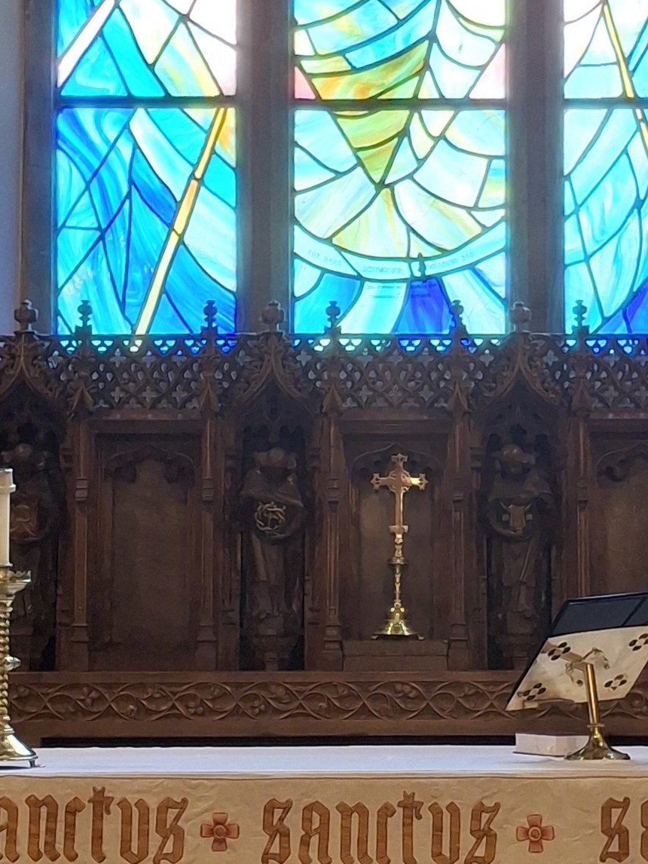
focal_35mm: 89
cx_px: 413
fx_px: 2221
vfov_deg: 22.0
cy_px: 450
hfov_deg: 16.6
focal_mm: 4.69
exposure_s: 1/100
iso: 160
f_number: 1.8
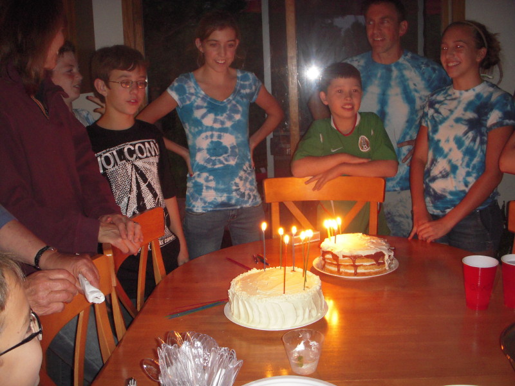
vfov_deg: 37.7
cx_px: 258
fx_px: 565
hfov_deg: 49.0
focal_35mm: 38
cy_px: 193
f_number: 3.3
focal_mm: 6.3
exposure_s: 1/15
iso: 400
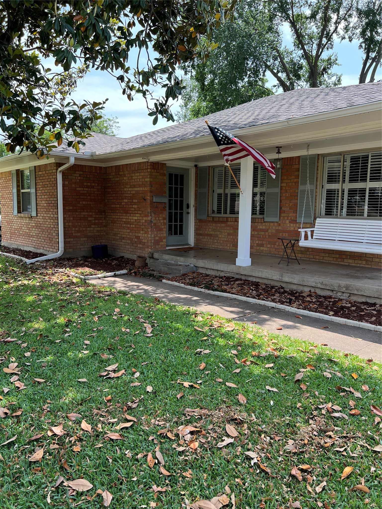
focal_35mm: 26
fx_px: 383
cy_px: 254
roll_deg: -1.3
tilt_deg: -6.8
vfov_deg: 67.3
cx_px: 191
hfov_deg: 53.1
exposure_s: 1/982
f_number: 1.5
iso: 50
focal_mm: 5.7
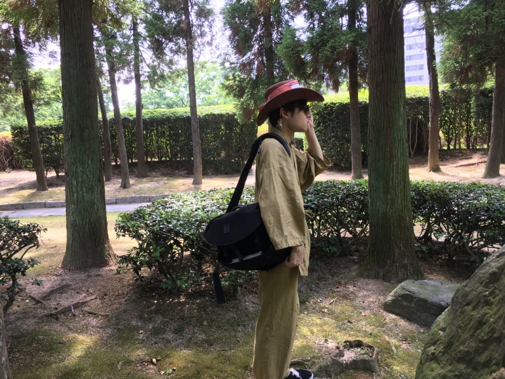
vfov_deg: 46.8
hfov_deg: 60.0
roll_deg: +0.2
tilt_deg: -5.3
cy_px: 187
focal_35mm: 30
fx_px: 438
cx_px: 254
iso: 40
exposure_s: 1/120
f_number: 2.2
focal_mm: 4.15
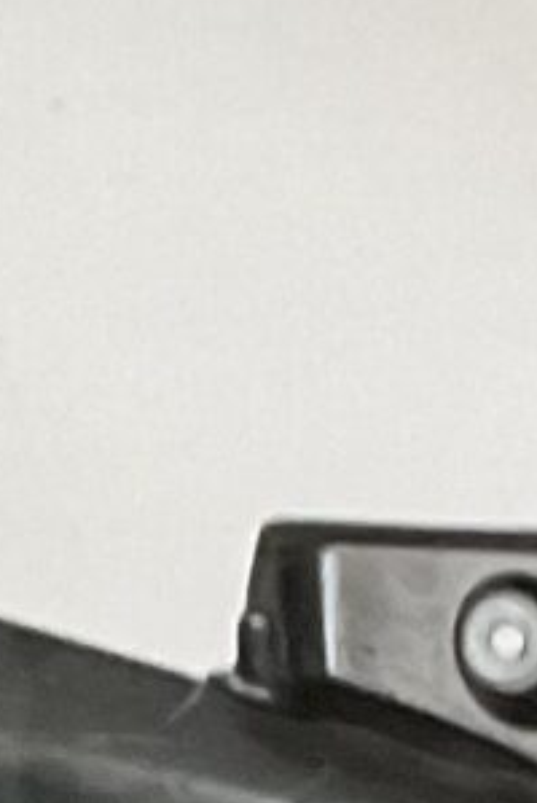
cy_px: 1654
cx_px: 1463
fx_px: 5759
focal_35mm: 258
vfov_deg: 7.6
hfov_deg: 5.1
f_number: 1.8
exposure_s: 1/50
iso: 100
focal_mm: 3
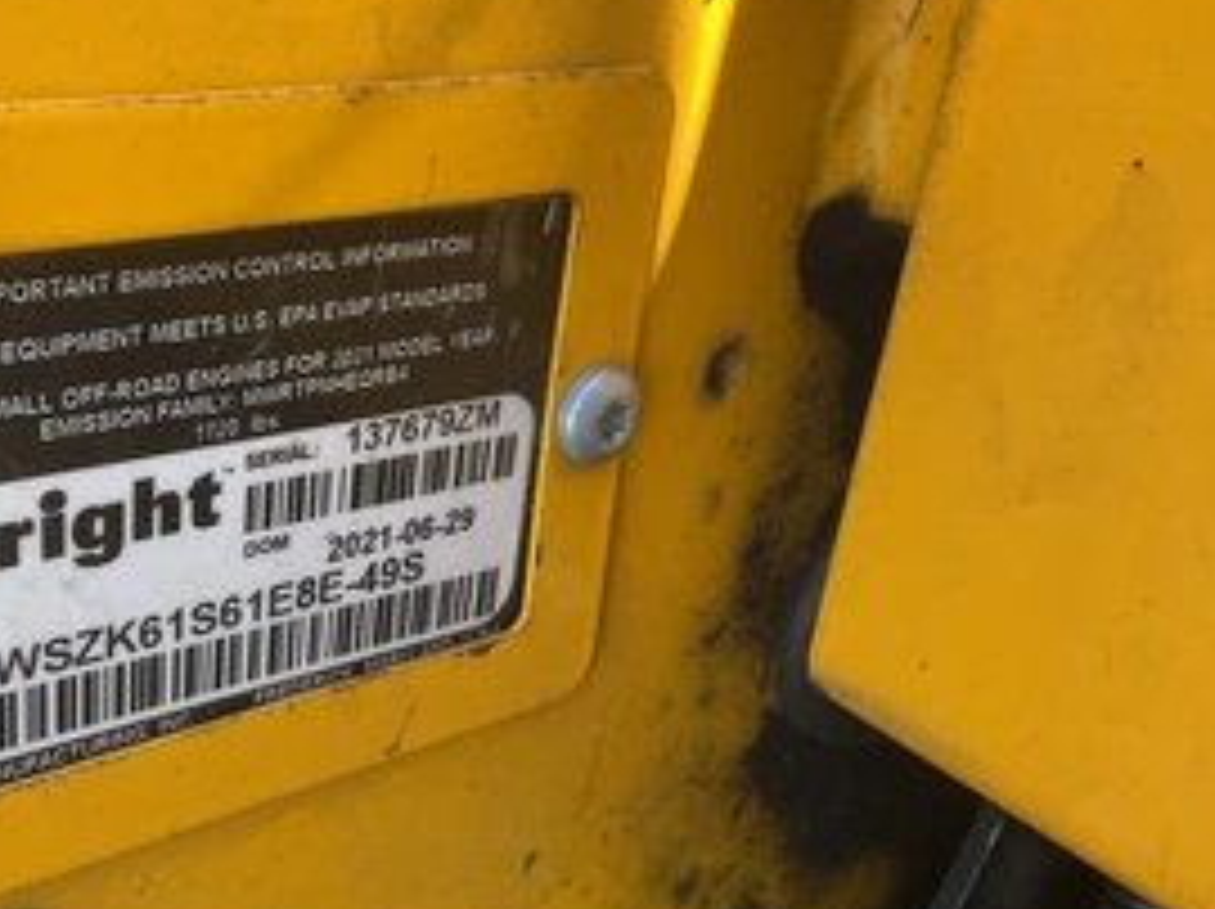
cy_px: 500
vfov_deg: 33.5
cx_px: 356
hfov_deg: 42.9
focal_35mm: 43
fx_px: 1508
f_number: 1.8
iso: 25
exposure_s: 1/122
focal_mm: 3
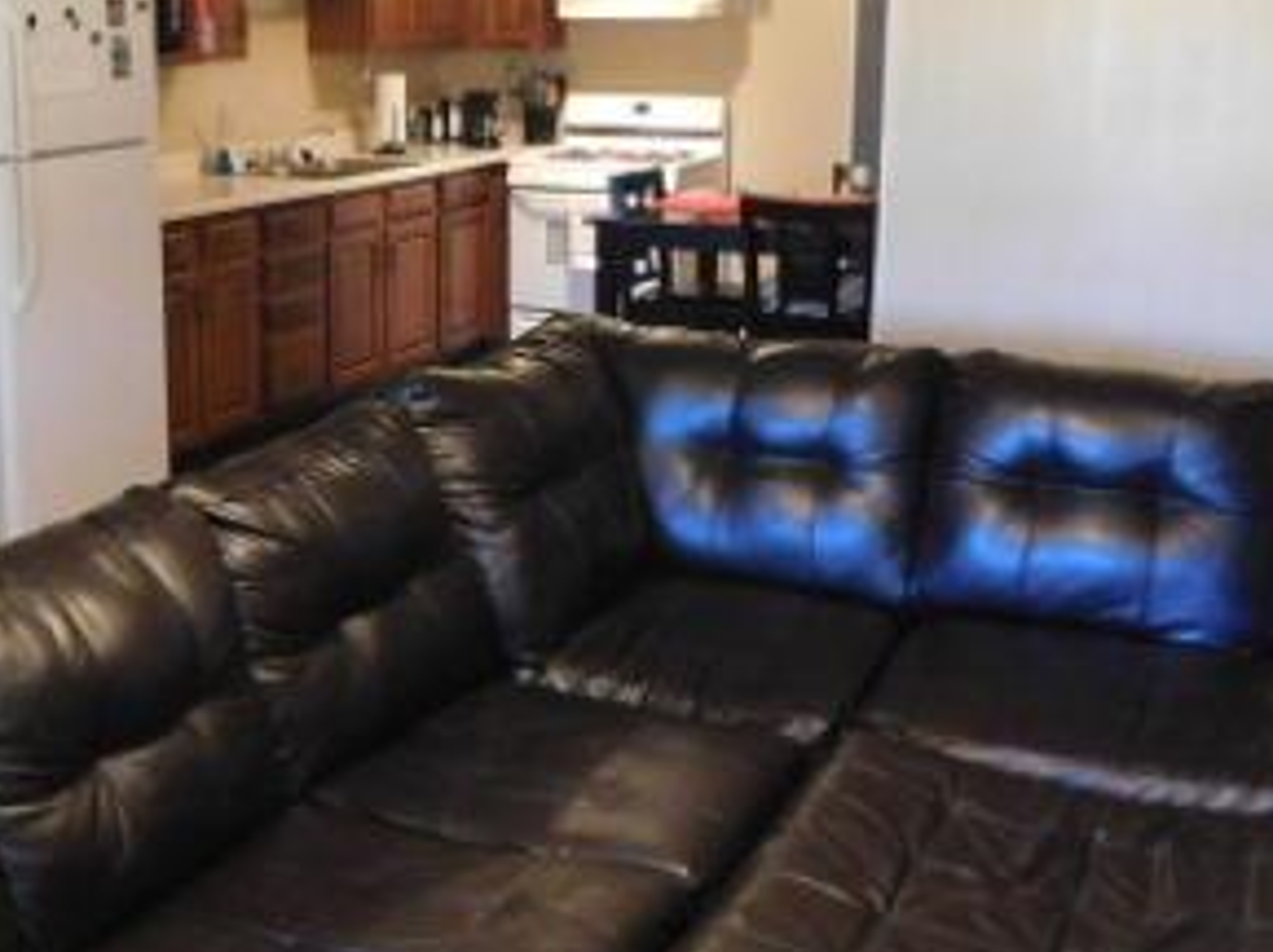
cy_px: 348
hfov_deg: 36.7
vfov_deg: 28.4
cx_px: 335
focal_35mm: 51
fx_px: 1873
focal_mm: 4
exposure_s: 1/10
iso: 400
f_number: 3
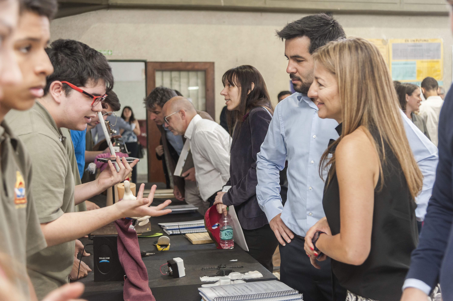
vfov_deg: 29.2
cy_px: 150
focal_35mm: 46
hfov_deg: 42.8
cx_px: 226
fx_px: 578
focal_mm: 46
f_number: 4
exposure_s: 1/60
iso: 1250
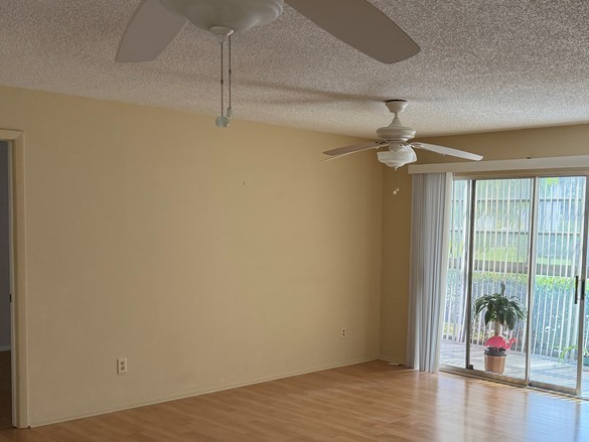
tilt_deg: -5.0
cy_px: 277
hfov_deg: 44.6
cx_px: 351
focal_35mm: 42
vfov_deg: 34.2
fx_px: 715
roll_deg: -1.4
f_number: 1.78
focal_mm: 6.76
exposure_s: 1/127
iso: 160
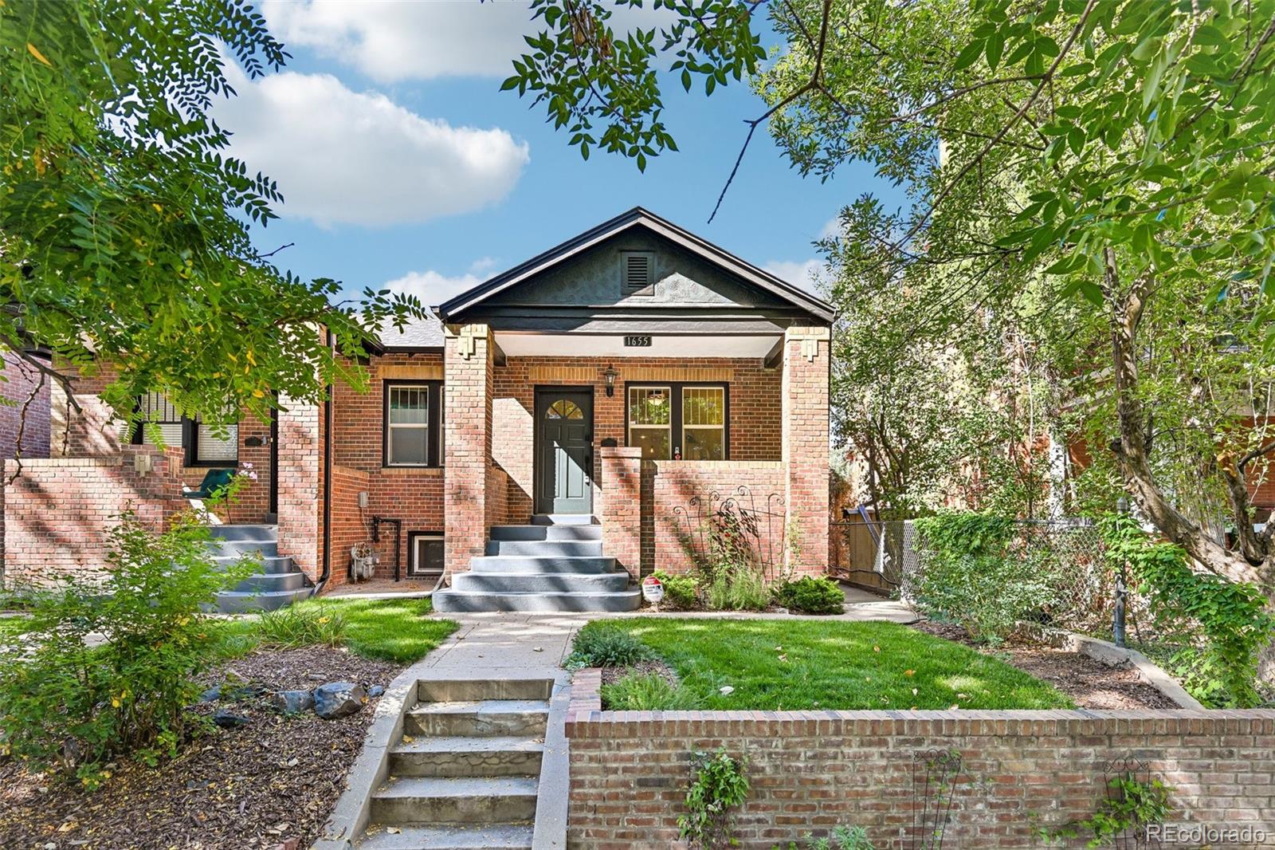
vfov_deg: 64.5
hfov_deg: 86.9
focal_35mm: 19
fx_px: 673
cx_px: 638
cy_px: 425
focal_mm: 19
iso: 64
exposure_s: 1/30
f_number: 8
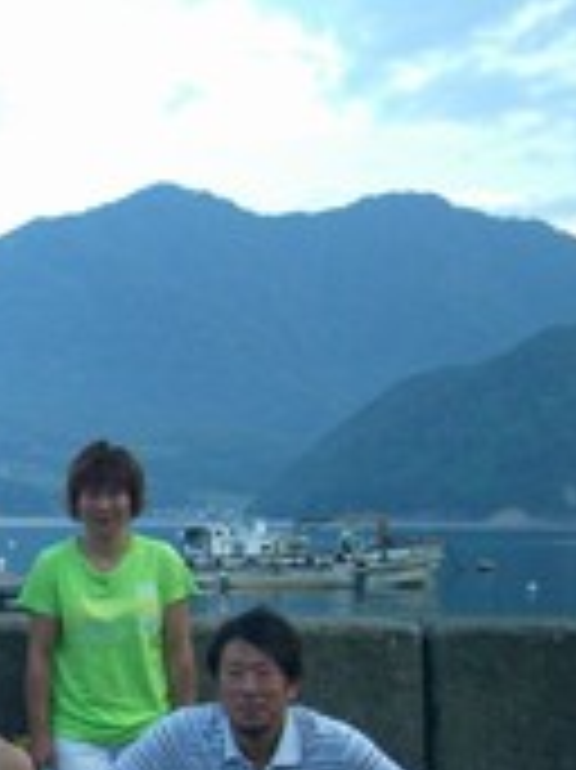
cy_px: 671
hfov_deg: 15.8
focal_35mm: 89
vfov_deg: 21.6
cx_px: -166
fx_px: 1977
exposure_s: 1/125
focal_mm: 7.9
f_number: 2.8
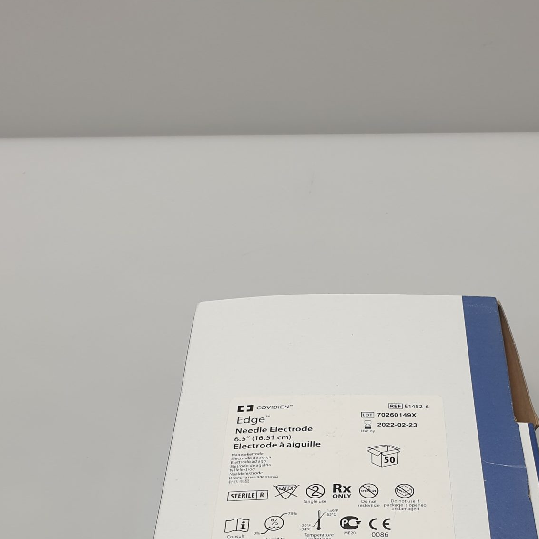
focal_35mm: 52
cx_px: 343
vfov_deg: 31.3
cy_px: 482
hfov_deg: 32.6
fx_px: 916
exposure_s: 1/100
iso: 80
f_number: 2.4
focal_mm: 4.3
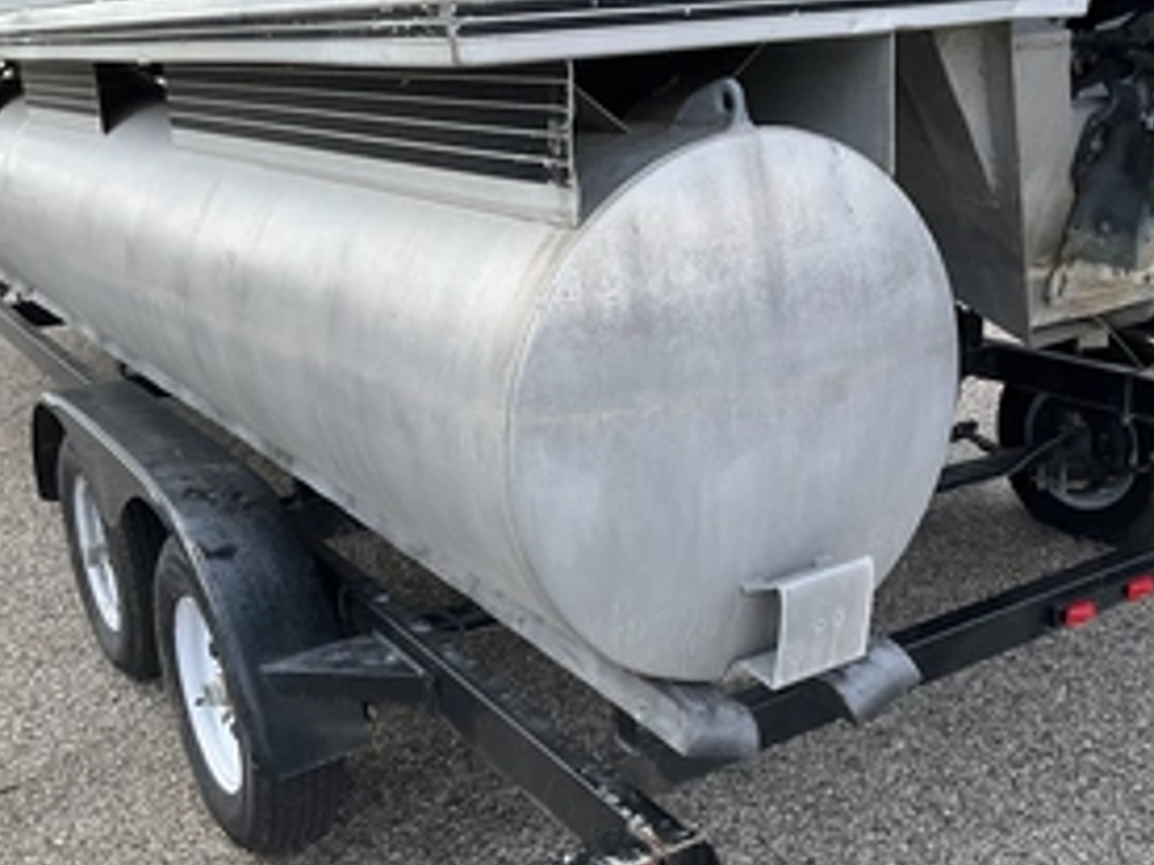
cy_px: 451
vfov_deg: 34.3
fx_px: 1400
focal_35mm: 42
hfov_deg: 44.7
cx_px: 636
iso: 25
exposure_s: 1/613
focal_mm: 3
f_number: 1.8
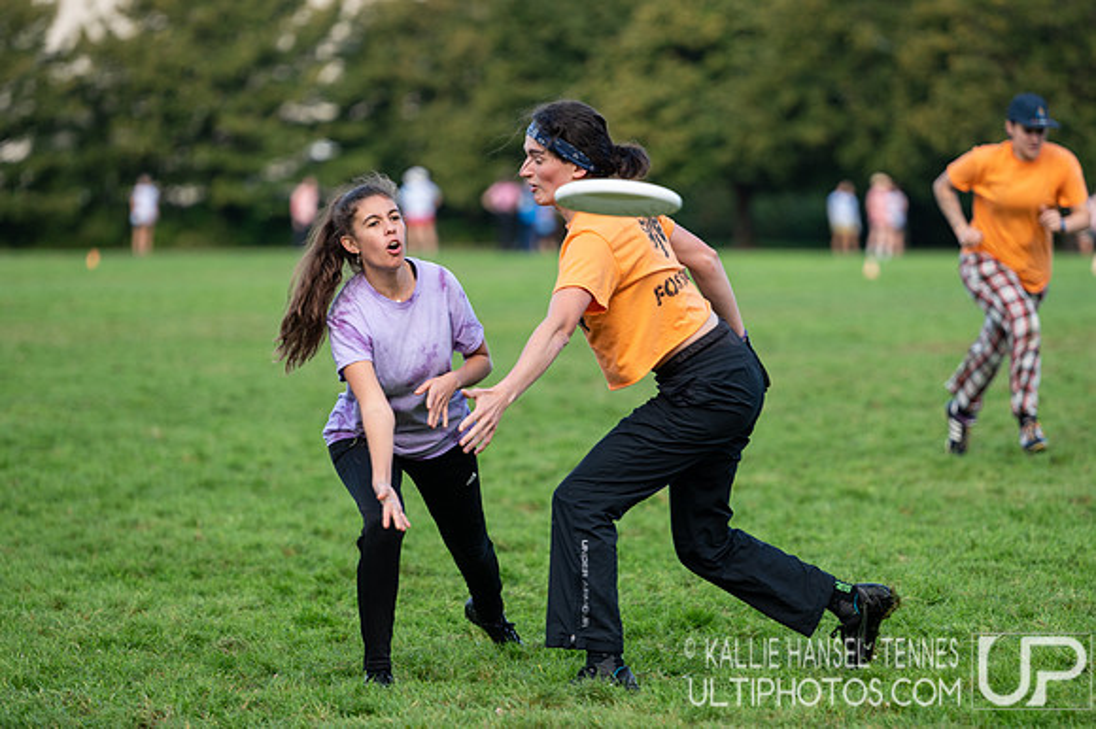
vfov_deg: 6.0
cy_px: 439
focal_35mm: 229
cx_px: 614
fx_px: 6970
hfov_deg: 9.0
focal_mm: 165
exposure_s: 1/1600
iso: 320
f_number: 2.8
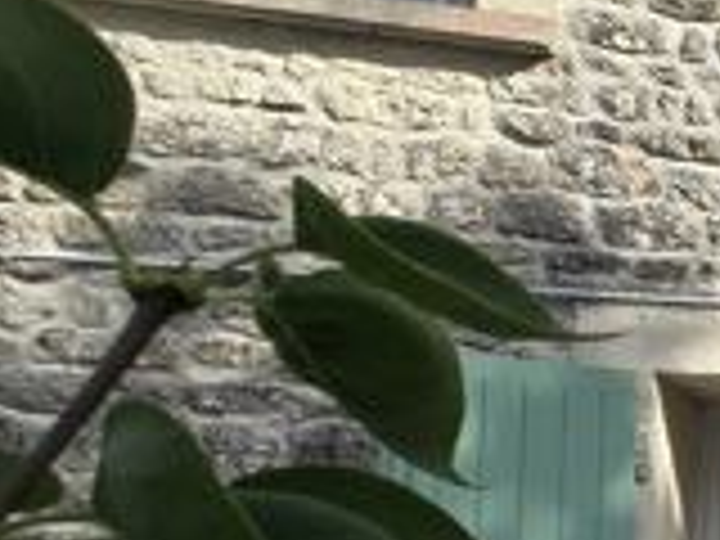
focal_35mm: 65
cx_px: 1786
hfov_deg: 14.6
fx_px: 1352
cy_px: 558
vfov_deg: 21.7
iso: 50
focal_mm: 2.2
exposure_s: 1/1513
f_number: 2.2
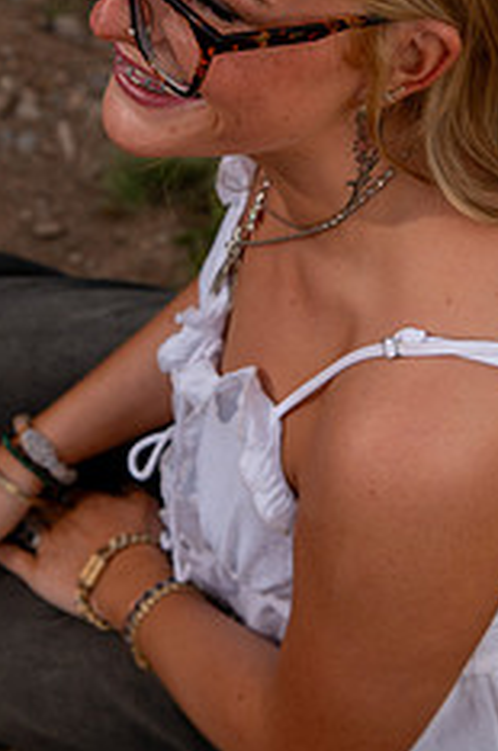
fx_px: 2647
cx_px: 281
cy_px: 218
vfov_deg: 16.1
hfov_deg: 10.7
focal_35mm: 127
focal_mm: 66
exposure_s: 1/320
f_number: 6.3
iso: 200
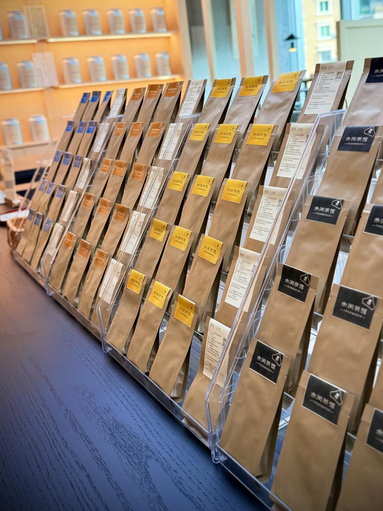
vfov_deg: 59.2
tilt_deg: -14.0
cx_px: 238
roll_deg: +1.3
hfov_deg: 46.4
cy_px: 193
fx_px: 443
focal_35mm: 30
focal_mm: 6.76
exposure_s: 1/111
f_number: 1.78
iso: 200
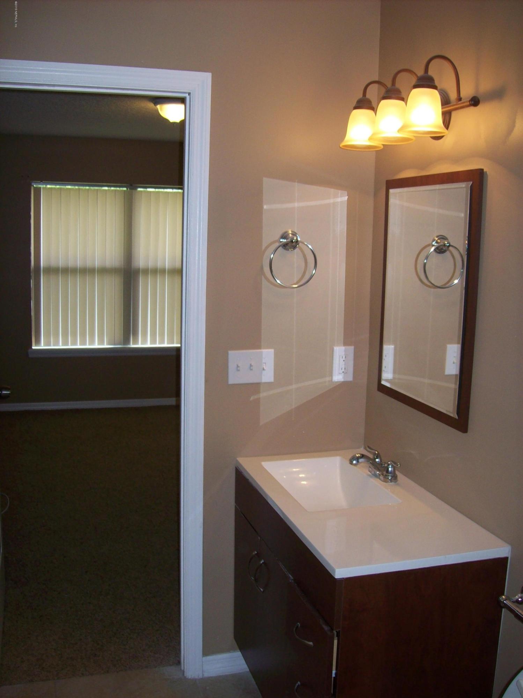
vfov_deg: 51.4
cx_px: 262
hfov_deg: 39.6
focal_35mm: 36
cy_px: 349
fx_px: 726
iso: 80
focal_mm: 6
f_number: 2.7
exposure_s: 1/64
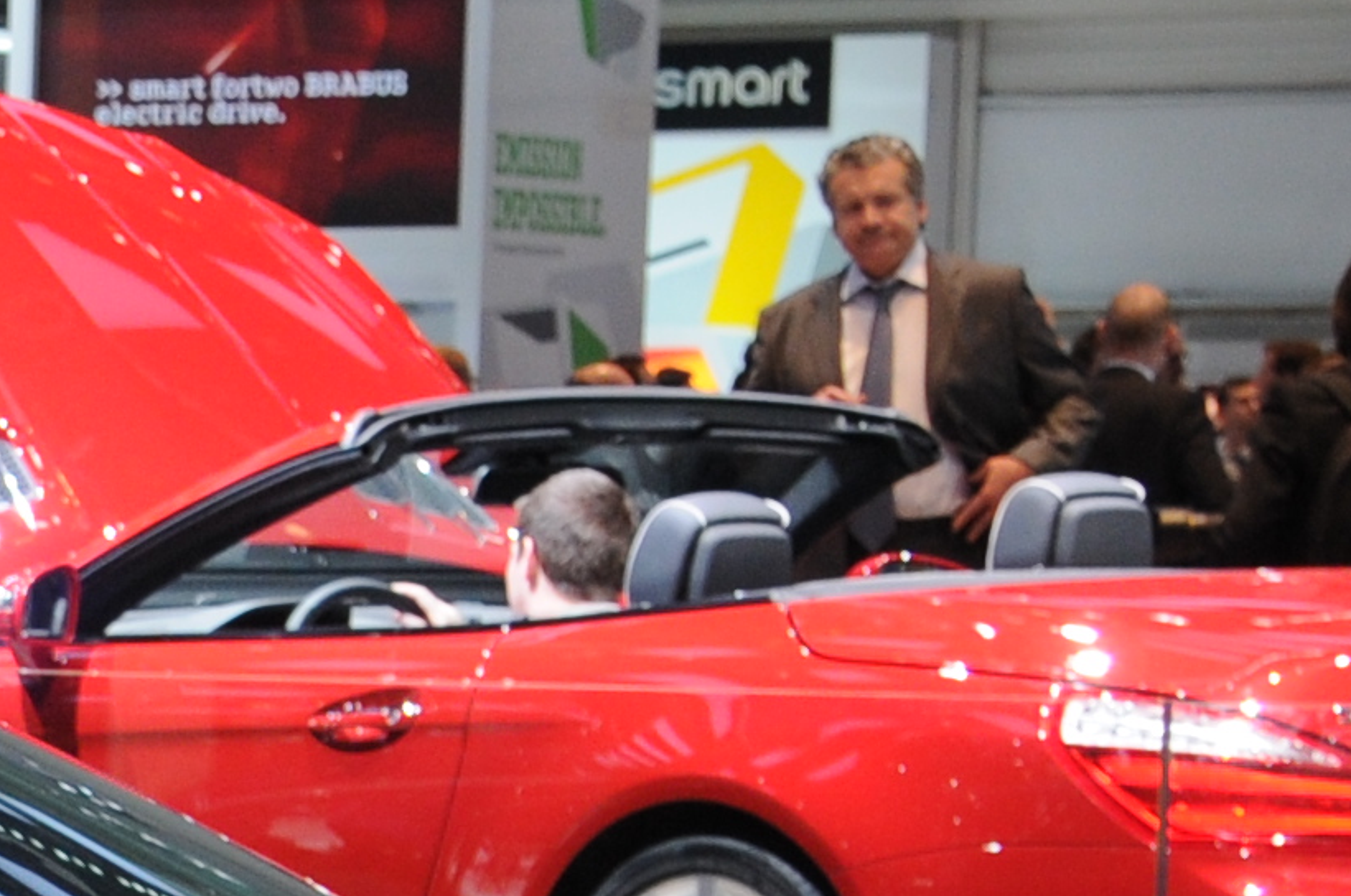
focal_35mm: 204
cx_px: -1695
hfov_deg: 9.2
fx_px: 7644
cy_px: 1194
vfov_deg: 6.6
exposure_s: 1/180
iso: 400
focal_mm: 26
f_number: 6.7
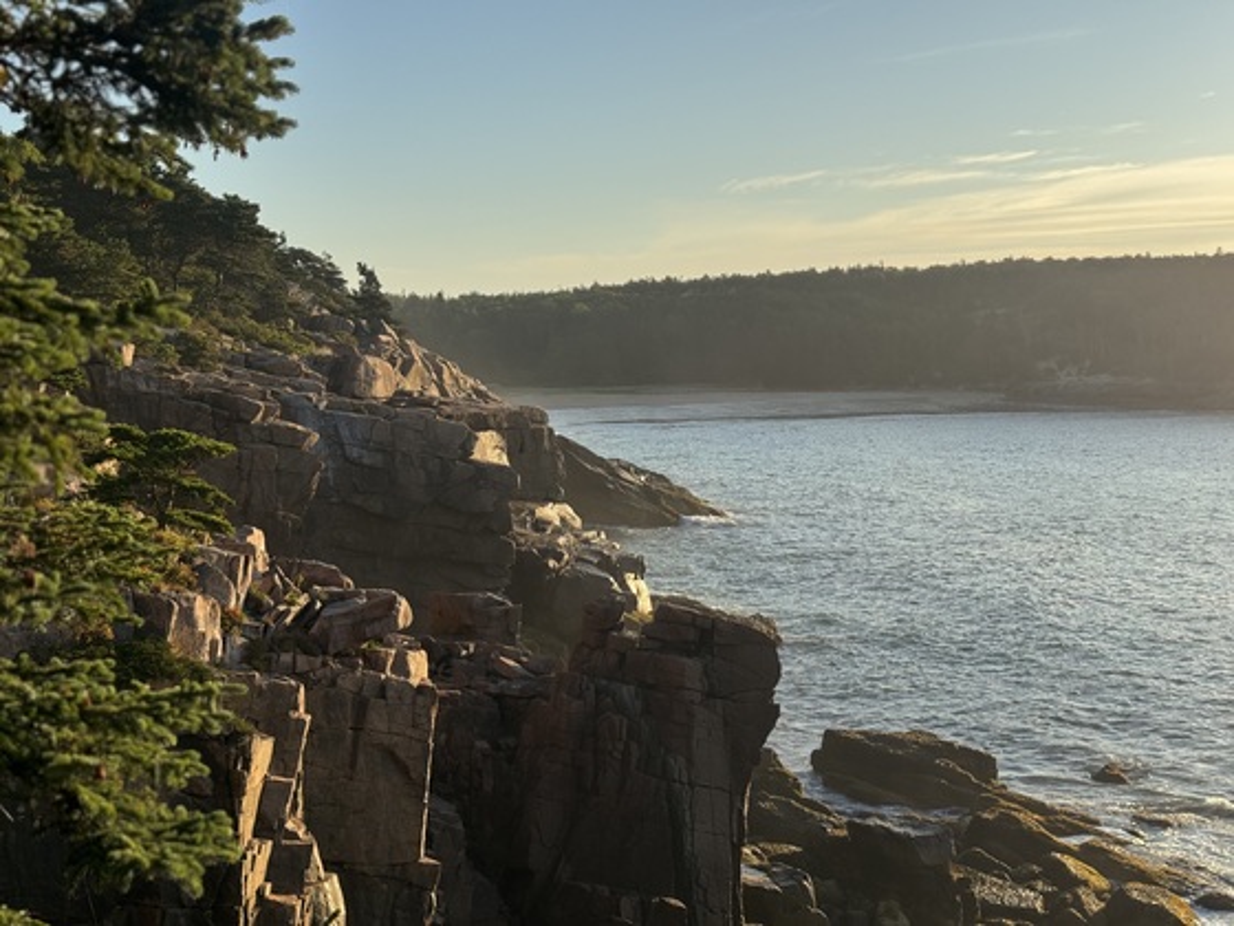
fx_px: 1711
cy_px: 463
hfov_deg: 39.7
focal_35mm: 48
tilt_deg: -4.4
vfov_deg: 30.3
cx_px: 617
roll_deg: +0.1
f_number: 1.78
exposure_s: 1/4608
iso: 64
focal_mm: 6.76
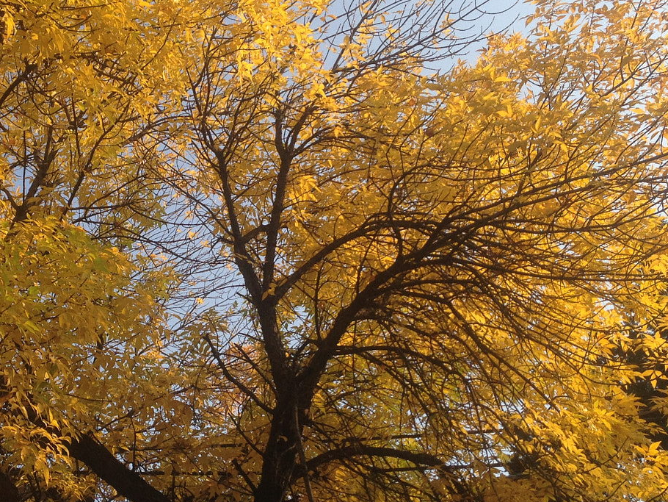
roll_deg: +1.5
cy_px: 287
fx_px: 1120
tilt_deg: +42.8
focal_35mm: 58
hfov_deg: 32.9
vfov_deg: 25.2
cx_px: 222
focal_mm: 4.12
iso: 50
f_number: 2.4
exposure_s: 1/763
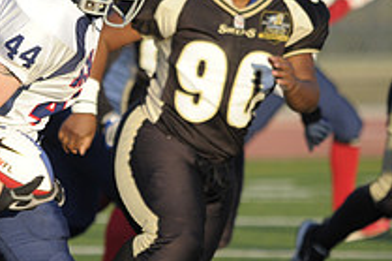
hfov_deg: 1.9
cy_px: 145
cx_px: 51
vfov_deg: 1.2
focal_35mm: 1108
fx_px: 12055
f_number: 6.3
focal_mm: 400
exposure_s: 1/1000
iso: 900
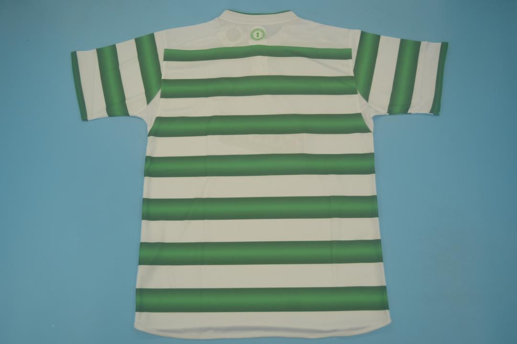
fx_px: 474
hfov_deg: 57.2
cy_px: 172
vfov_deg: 40.0
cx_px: 258
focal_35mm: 33
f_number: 4
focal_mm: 22
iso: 200
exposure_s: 1/200
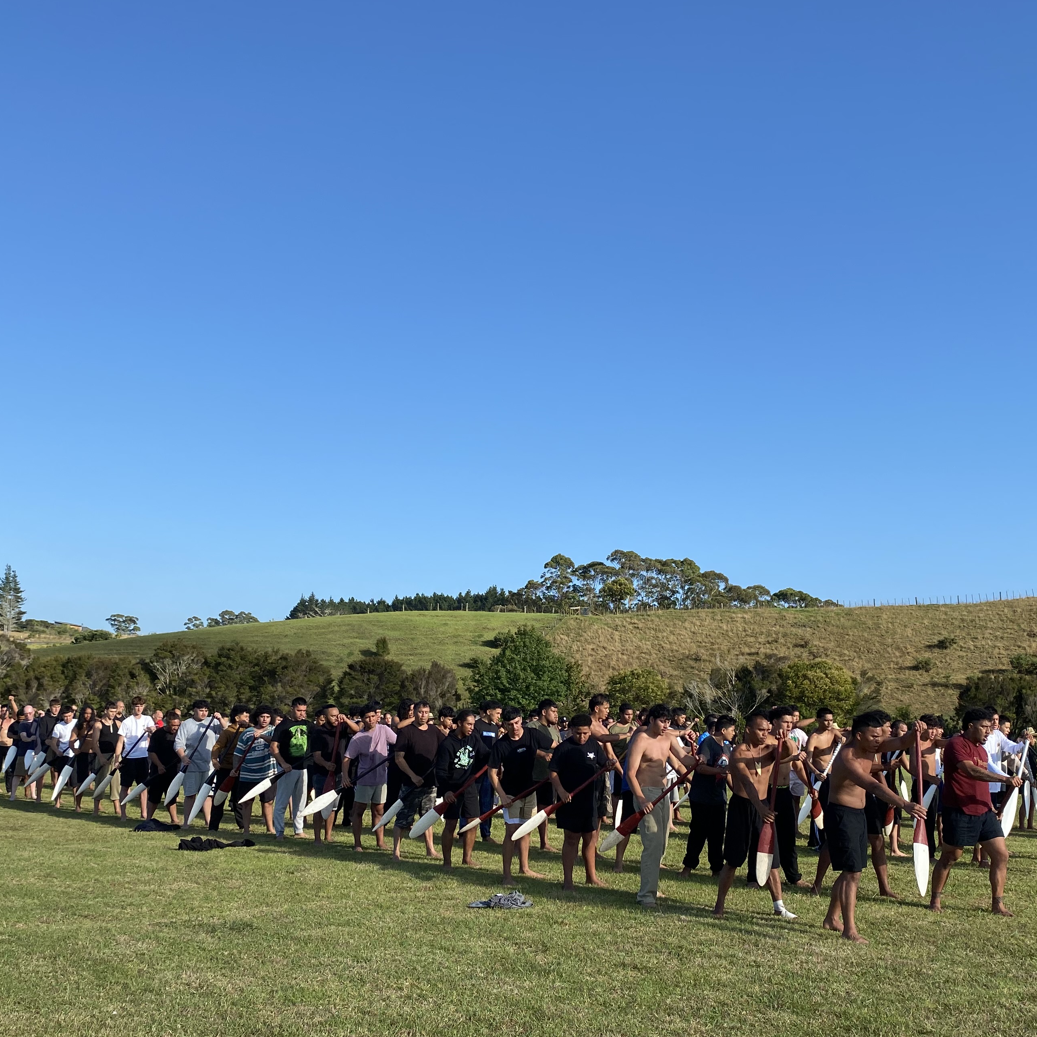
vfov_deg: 45.9
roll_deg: -1.1
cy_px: 585
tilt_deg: +4.6
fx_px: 1220
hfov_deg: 46.0
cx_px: 572
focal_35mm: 36
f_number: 1.8
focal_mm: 4.25
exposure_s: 1/2513
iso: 32
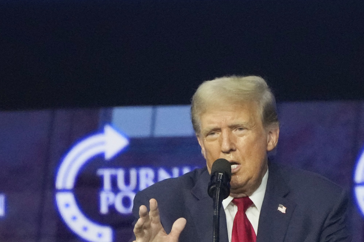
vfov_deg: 1.2
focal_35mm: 1187
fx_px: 11999
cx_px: 324
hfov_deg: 1.7
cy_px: 223
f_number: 5.6
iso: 6400
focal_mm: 400
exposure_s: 1/800
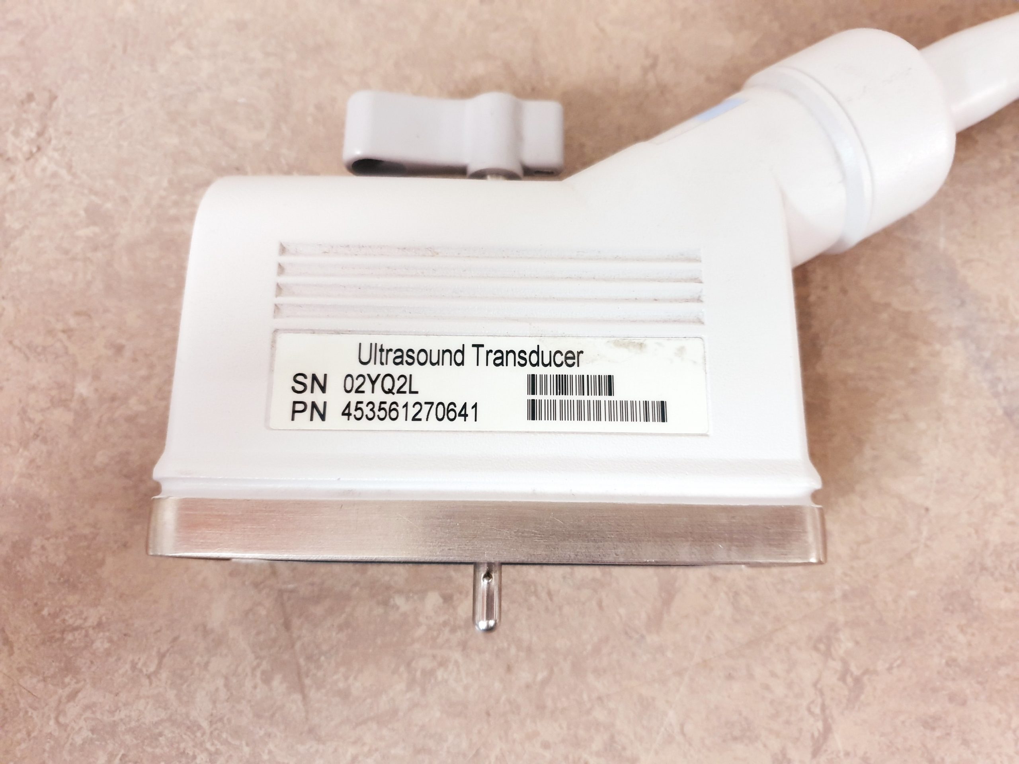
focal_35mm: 26
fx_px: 765
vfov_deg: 53.1
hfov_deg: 67.3
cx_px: 510
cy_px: 382
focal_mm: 4.3
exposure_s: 1/50
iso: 400
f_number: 1.5
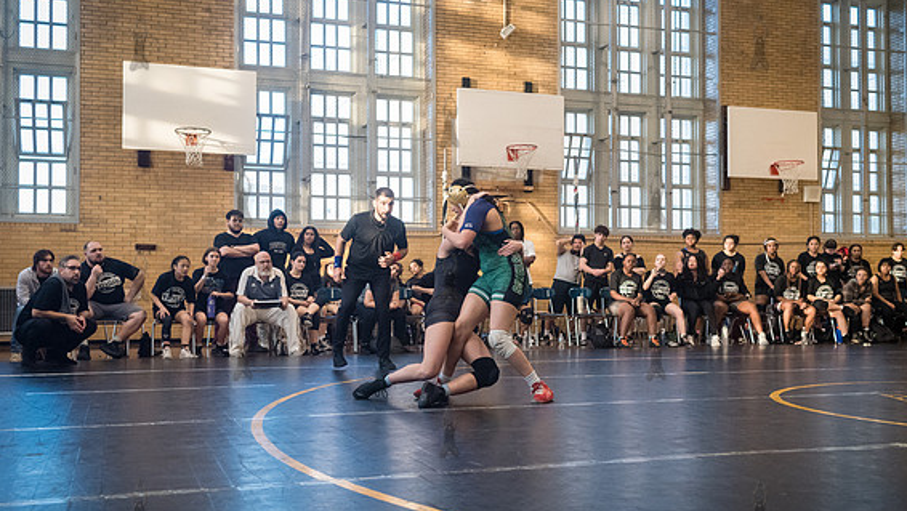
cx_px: 449
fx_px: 938
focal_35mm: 39
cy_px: 275
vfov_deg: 30.5
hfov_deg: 51.6
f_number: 4
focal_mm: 35
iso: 5000
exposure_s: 1/400
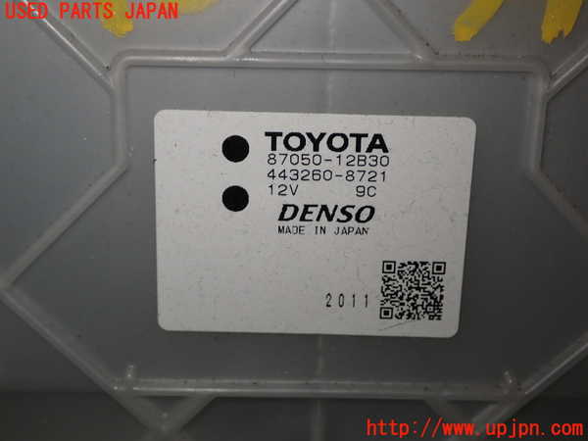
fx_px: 849
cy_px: 220
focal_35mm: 50
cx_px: 294
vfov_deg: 29.1
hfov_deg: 38.2
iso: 200
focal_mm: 9.01
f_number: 3.2
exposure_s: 1/100
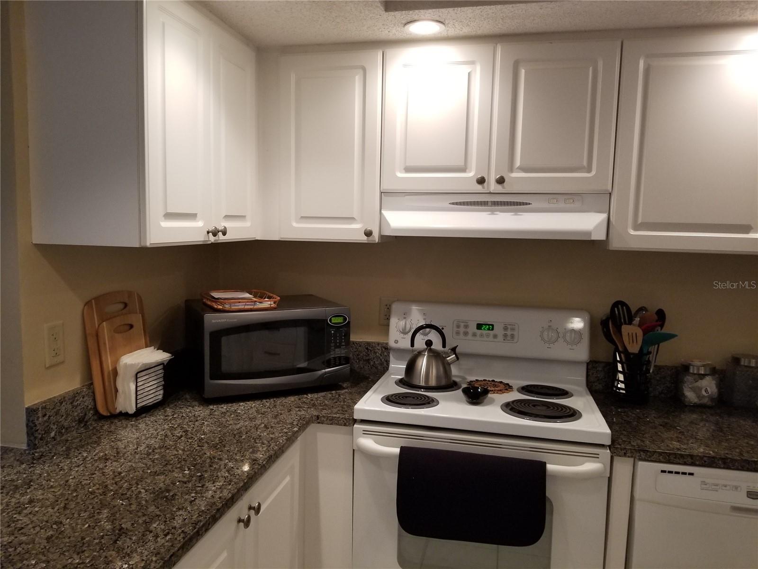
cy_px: 284
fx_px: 569
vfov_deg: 53.1
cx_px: 379
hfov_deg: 67.3
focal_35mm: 26
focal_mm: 4.25
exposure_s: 1/60
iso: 200
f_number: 1.7
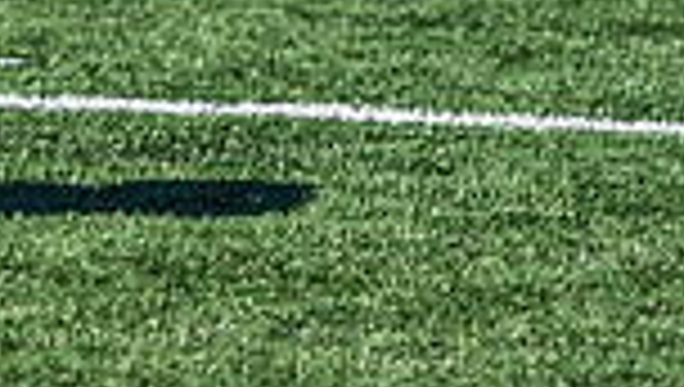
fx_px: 18744
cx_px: -427
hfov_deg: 2.1
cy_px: -448
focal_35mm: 1032
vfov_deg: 1.2
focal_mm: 135
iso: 160
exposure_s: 1/3200
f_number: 2.8
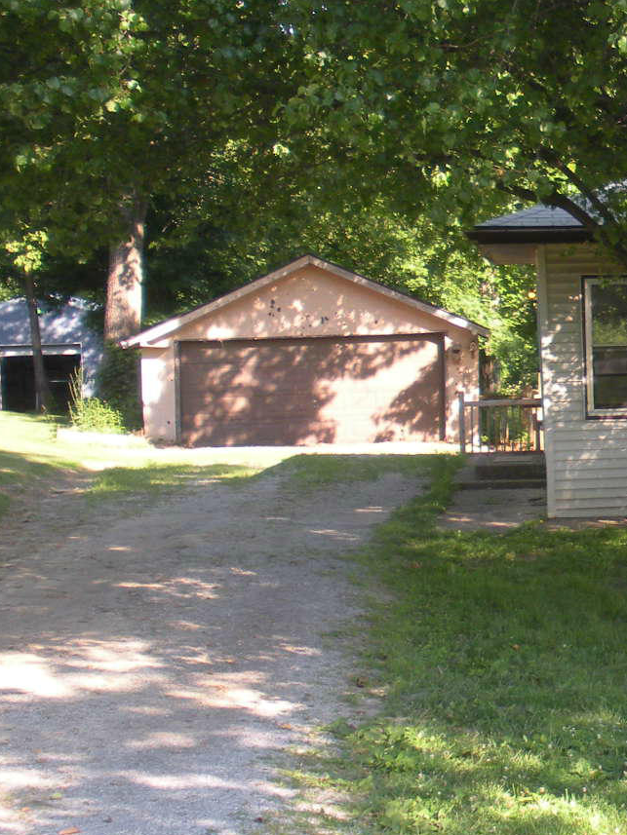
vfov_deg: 22.7
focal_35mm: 86
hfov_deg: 16.1
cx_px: 852
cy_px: 381
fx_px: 2076
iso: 88
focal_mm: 6.3
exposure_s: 1/110
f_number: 3.5
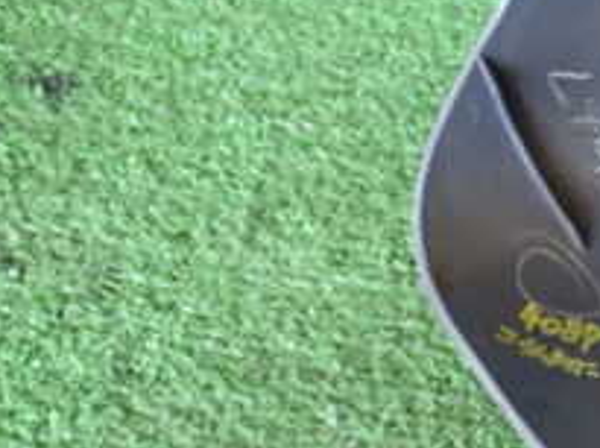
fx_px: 1523
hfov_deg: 19.7
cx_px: 863
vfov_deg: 16.6
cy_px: 79
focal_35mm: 88
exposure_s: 1/30
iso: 320
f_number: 2.3
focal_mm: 5.4
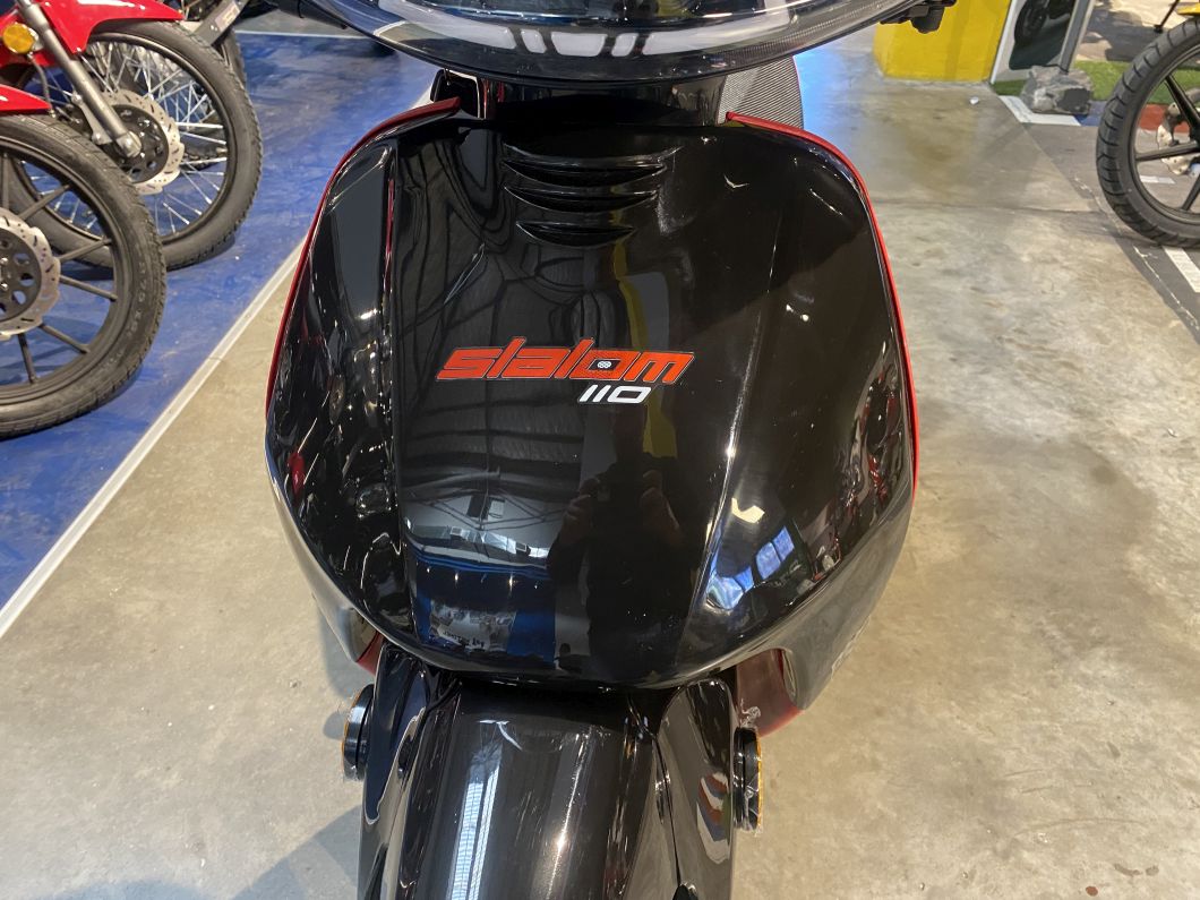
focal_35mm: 26
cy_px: 450
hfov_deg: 67.3
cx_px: 600
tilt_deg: -36.2
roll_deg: -1.5
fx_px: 901
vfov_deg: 53.1
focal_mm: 4.25
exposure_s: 1/50
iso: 320
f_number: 1.8
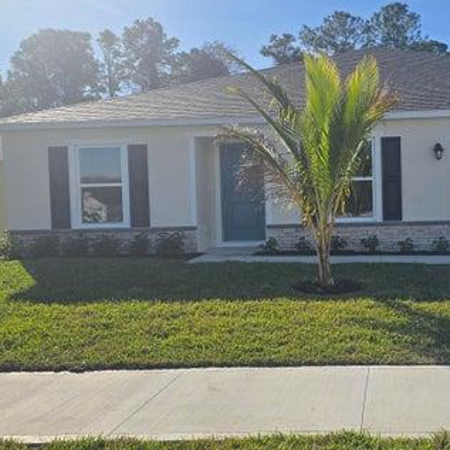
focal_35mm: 41
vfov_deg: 40.9
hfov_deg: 39.5
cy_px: 217
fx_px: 603
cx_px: 353
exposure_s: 1/2054
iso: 12
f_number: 1.7
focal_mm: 6.3
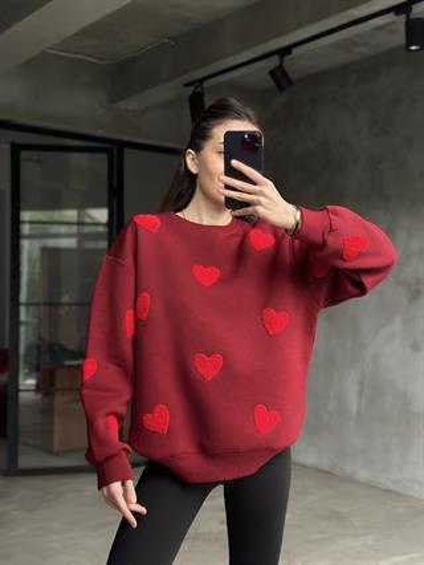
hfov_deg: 30.3
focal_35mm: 48
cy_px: 282
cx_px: 212
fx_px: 783
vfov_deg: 39.6
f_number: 1.78
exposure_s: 1/56
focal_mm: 6.86
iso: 400
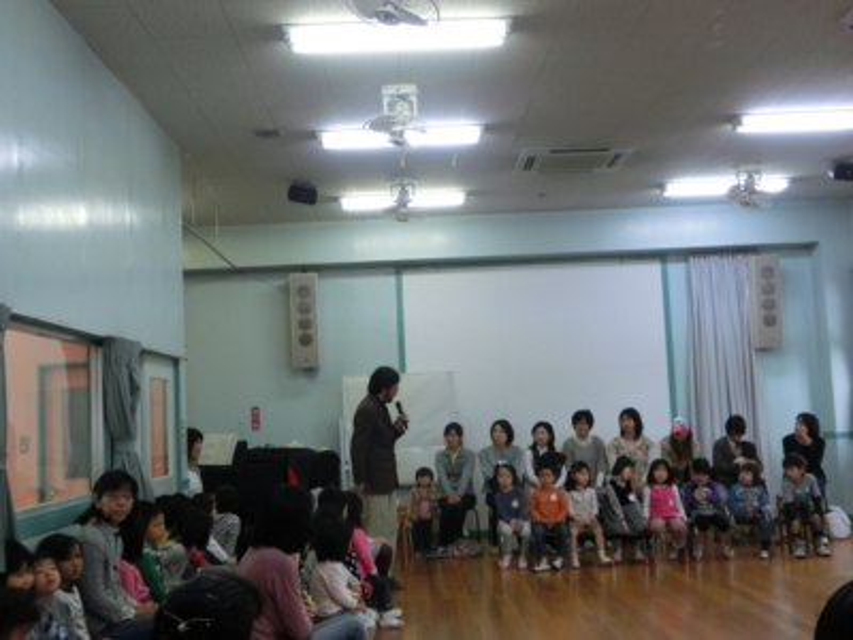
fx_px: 986
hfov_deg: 46.8
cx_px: 426
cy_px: 320
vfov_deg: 36.0
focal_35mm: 40
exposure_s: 1/160
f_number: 4
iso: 800
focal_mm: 7.15
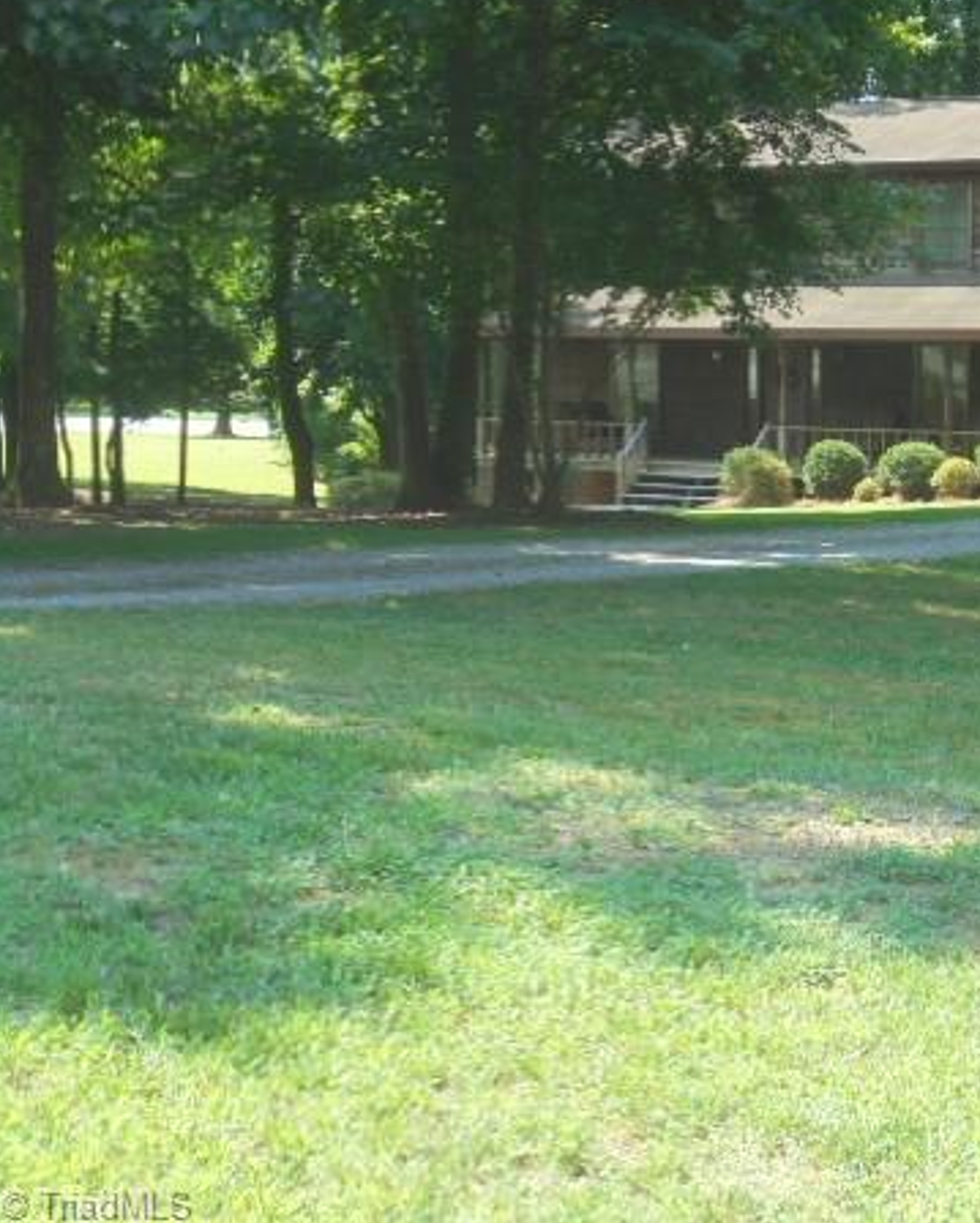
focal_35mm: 78
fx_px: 2825
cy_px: 573
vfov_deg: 24.4
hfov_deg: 19.4
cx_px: 865
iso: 100
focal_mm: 10.1
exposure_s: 1/80
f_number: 5.2
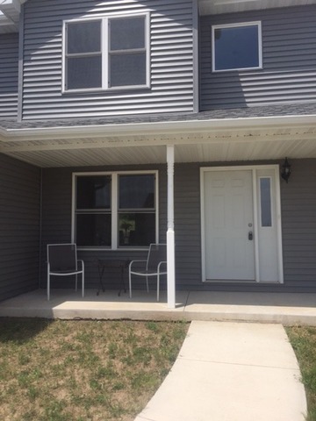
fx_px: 353
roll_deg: +0.3
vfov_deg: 61.7
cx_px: 158
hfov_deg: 48.2
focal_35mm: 29
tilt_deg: +5.3
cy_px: 210
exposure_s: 1/3597
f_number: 2.2
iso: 32
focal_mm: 4.15
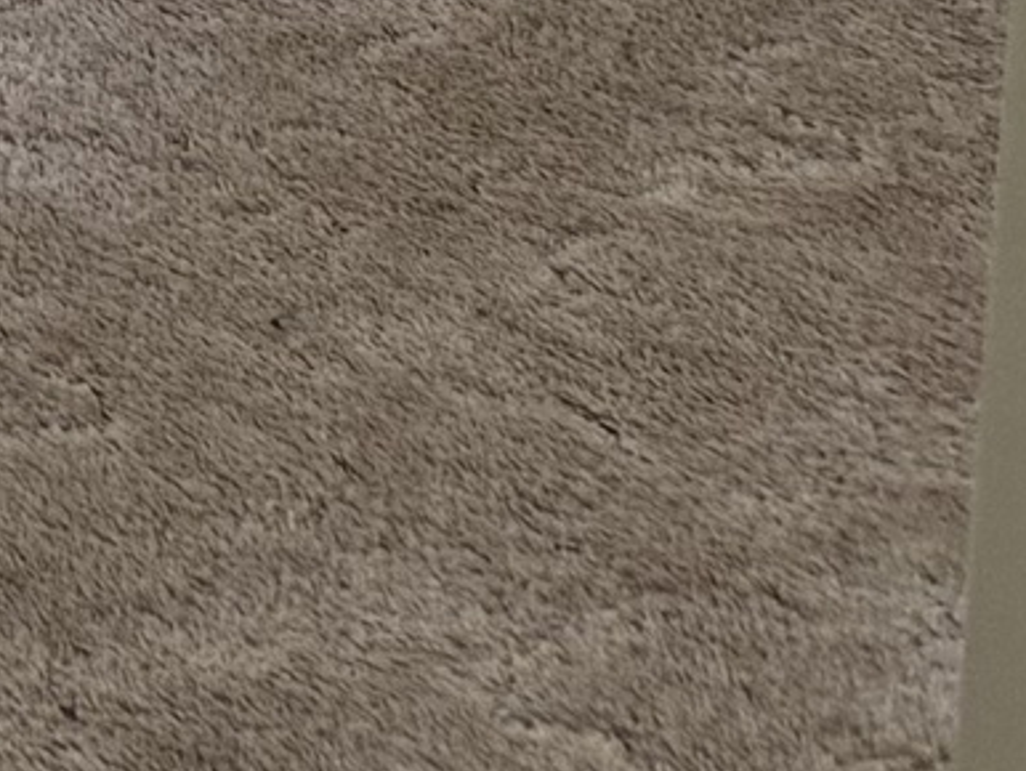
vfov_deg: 6.5
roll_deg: -0.5
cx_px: -1597
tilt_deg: -10.1
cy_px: -2153
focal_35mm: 191
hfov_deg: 9.1
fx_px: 5665
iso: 125
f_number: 1.78
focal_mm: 6.76
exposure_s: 1/60
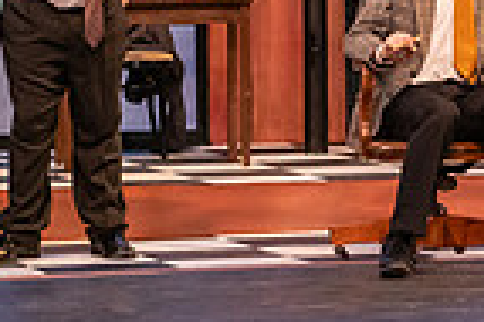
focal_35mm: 284
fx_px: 3814
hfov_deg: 7.3
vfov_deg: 4.8
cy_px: 120
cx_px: 342
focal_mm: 70
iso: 2500
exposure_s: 1/200
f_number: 3.5
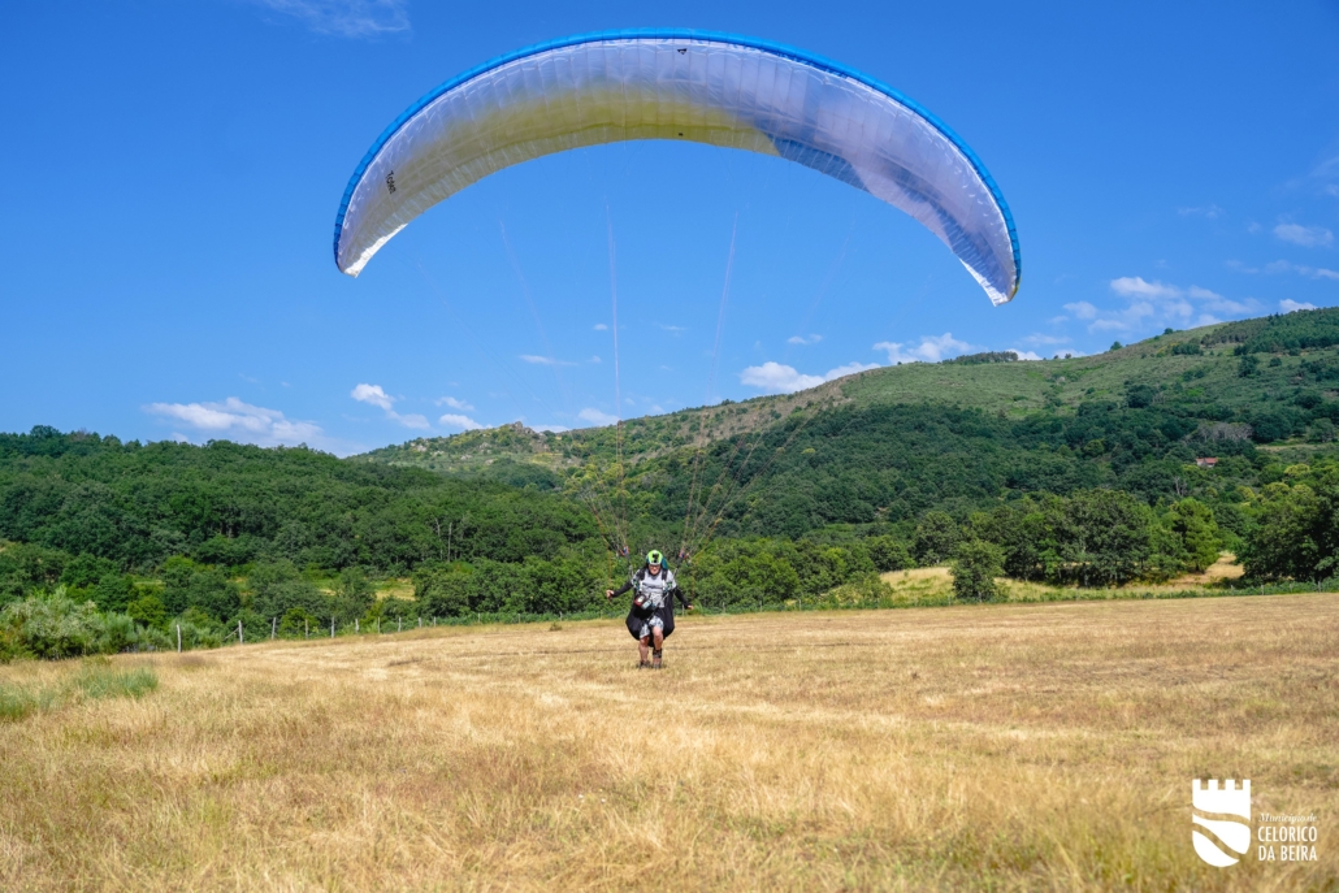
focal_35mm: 36
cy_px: 446
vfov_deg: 36.9
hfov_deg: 53.1
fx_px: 1339
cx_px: 670
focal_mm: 36
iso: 100
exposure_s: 1/1600
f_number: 4.5
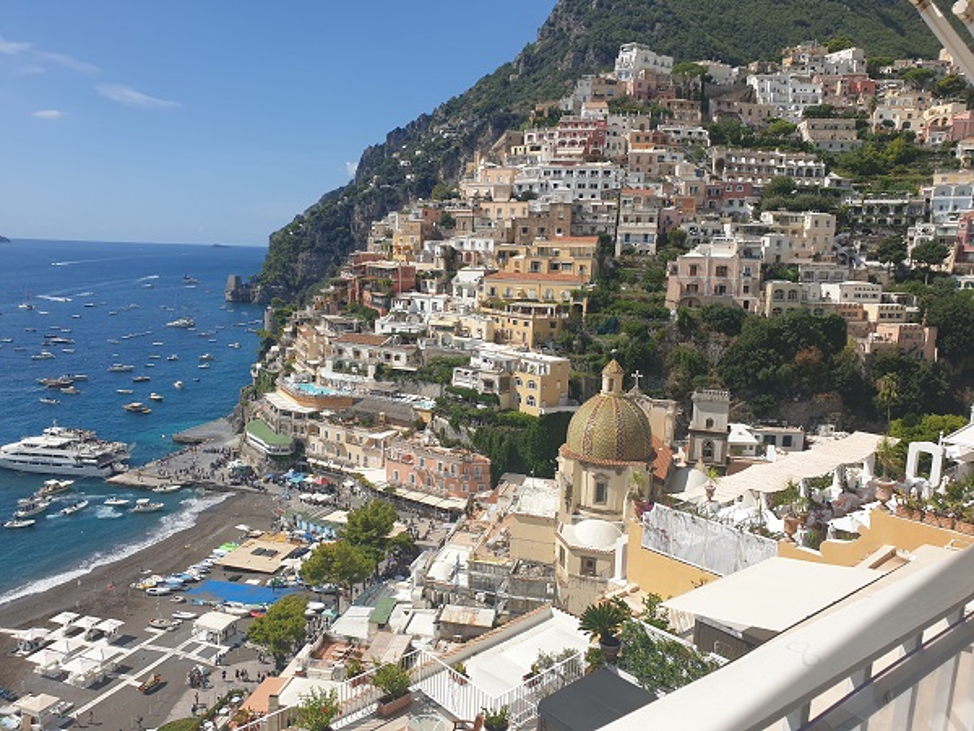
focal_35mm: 26
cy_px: 366
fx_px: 732
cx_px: 487
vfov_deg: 53.1
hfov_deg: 67.3
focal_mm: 4.3
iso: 50
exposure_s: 1/2469
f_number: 2.4
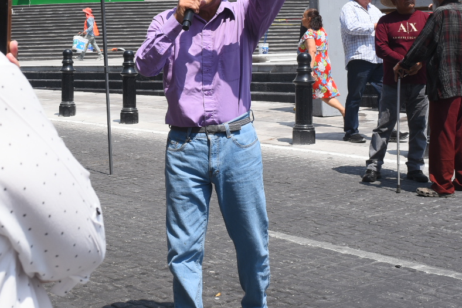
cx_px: 111
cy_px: 80
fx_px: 924
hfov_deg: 27.7
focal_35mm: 72
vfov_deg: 18.8
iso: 250
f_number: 13
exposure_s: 1/320
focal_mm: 35
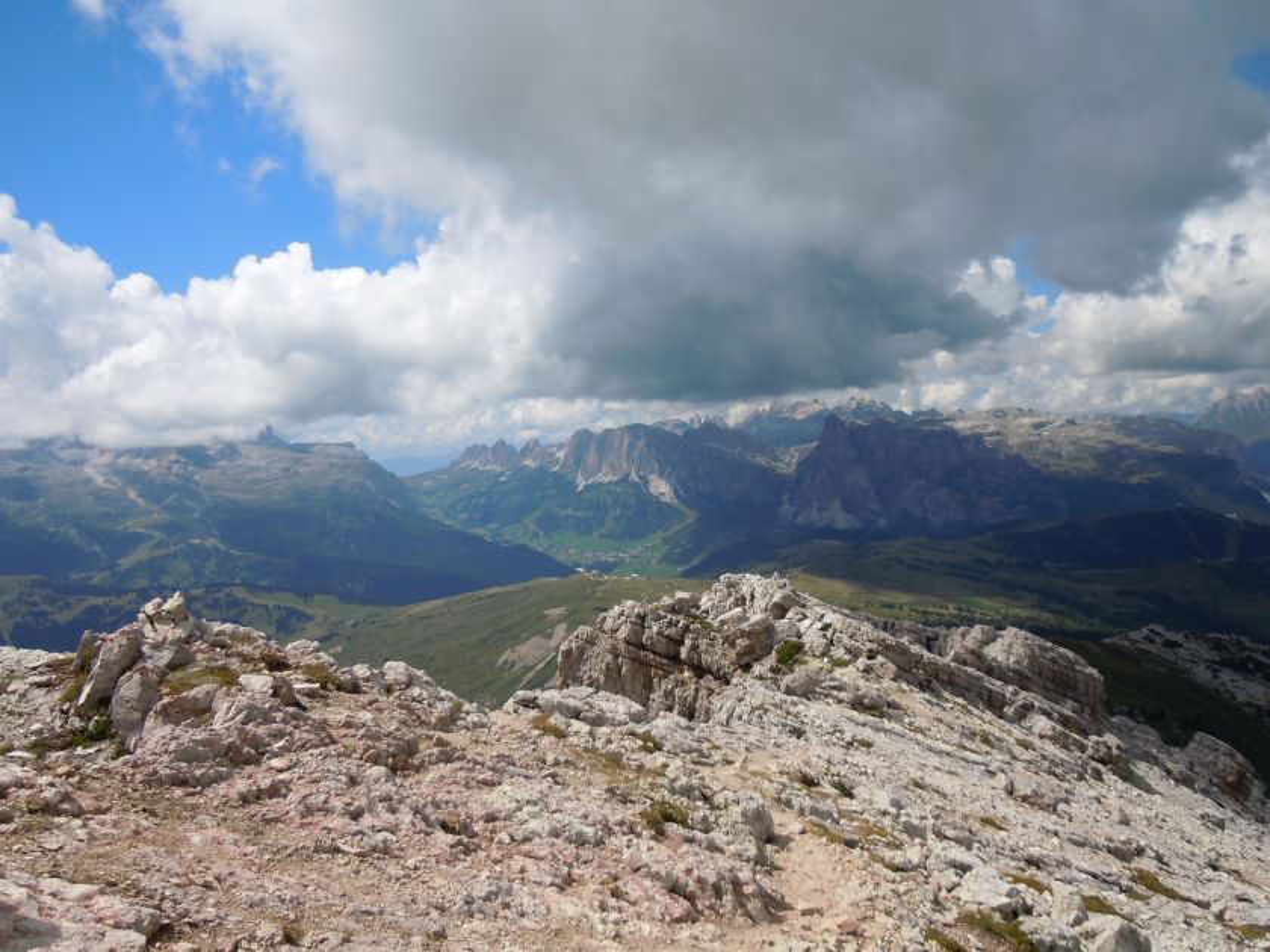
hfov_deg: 60.0
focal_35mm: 30
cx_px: 635
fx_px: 1101
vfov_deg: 46.8
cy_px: 476
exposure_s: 1/400
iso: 100
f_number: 7
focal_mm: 5.4
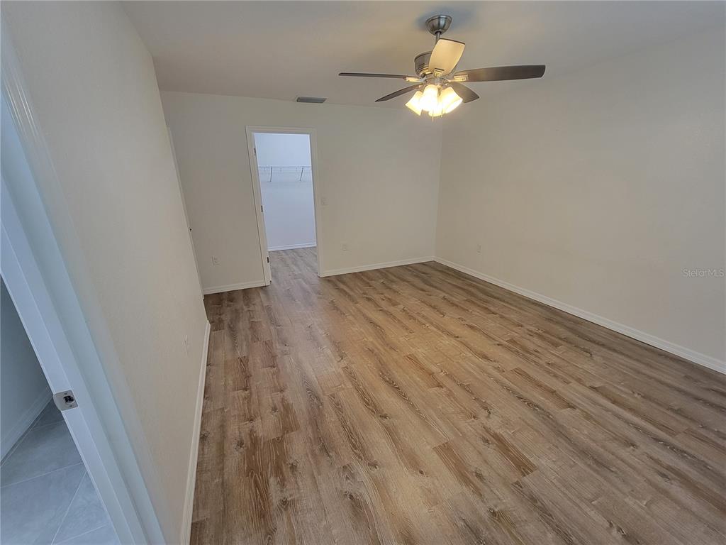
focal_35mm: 13
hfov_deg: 106.2
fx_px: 273
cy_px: 272
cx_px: 363
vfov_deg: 89.9
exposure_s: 1/60
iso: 200
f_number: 2.2
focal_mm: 2.2
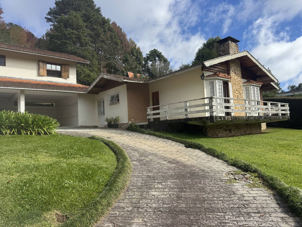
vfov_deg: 56.8
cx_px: 151
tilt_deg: +2.9
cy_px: 114
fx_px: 209
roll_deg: +2.3
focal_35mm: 24
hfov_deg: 71.6
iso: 80
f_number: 1.78
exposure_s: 1/2833
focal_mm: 6.76
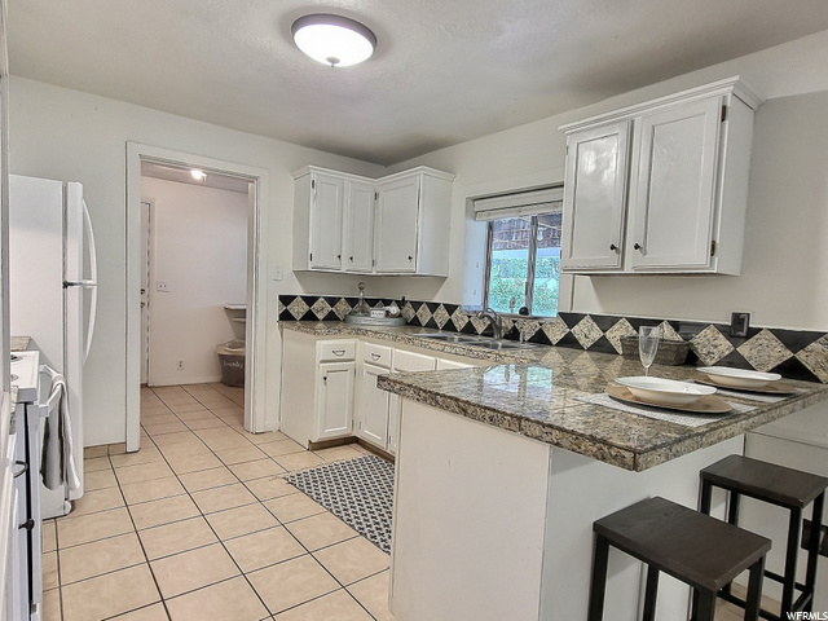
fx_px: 311
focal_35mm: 13
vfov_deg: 89.9
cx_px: 414
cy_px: 310
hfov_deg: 106.2
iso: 800
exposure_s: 1/2
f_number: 2.2
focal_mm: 2.2
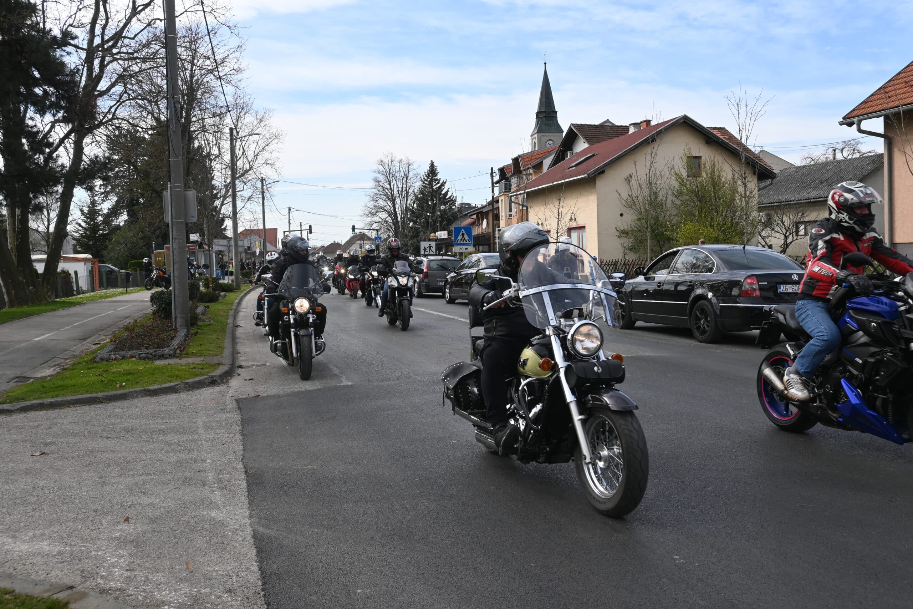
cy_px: 304
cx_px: 456
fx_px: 837
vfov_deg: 40.0
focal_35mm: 33
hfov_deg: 57.2
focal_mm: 22
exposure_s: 1/320
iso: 100
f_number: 6.3
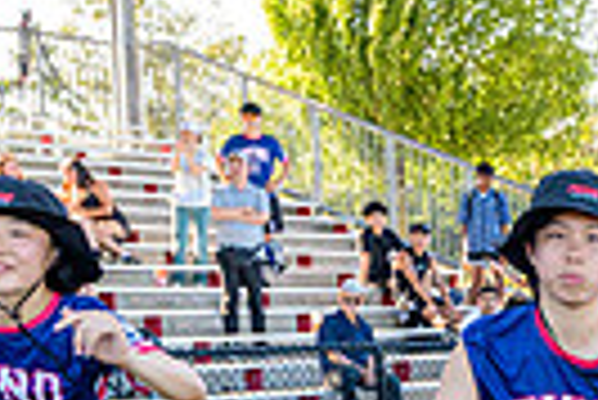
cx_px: 982
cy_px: 537
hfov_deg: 14.4
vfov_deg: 10.4
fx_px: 2145
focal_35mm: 129
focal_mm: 28
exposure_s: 1/500
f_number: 5.6
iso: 1400
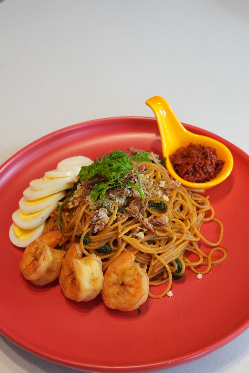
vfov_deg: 38.9
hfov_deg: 26.5
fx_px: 529
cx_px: 124
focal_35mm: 51
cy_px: 186
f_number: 5.6
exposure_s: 1/125
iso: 800
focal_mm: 34
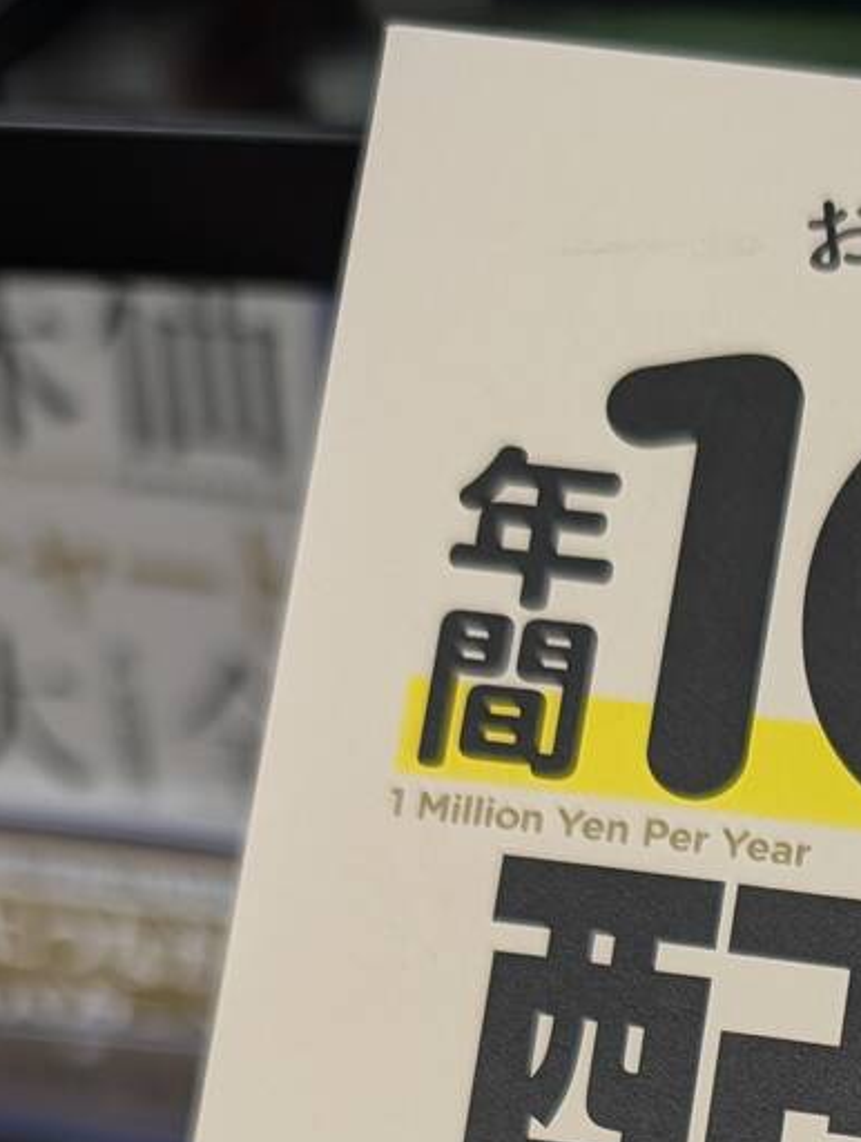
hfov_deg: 18.2
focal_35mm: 75
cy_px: 1559
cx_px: 1157
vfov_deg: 22.6
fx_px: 2479
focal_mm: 6.9
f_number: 1.68
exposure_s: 1/120
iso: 59
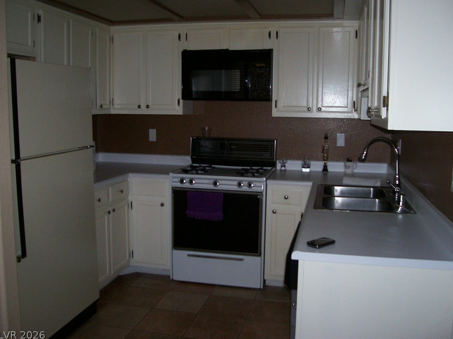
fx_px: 458
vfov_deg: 40.7
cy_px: 168
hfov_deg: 52.6
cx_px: 229
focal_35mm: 35
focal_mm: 5.6
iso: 140
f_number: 2.7
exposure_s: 1/112
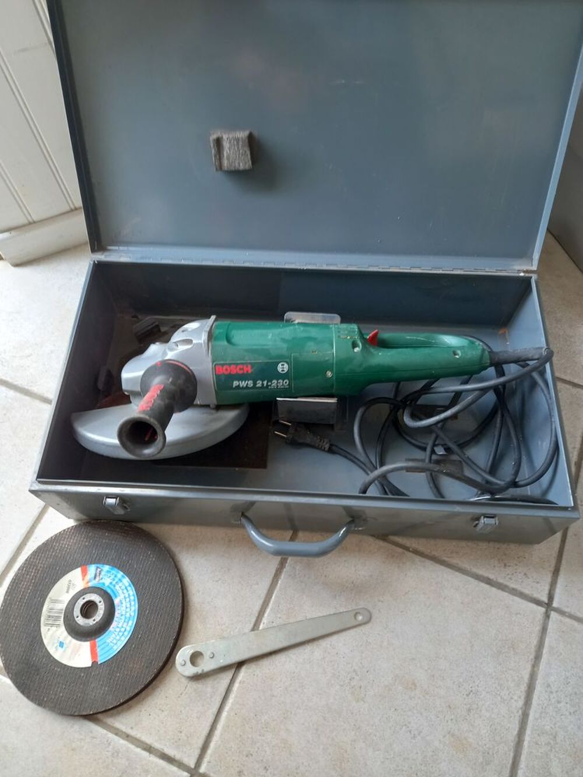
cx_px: 292
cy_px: 388
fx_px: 561
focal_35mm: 25
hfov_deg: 54.9
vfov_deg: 69.4
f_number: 2
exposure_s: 1/29
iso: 160
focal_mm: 4.6
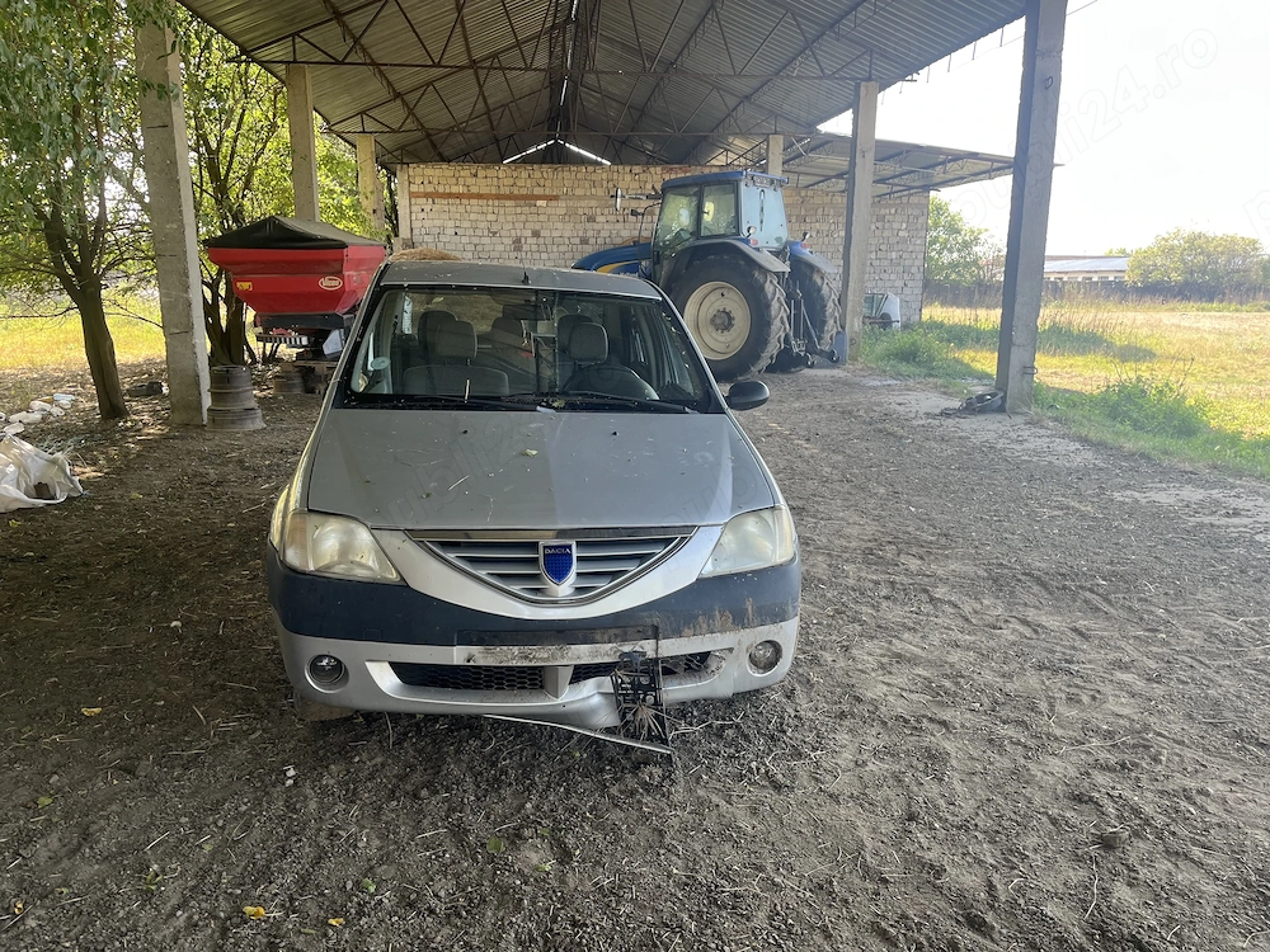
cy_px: 476
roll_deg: +0.3
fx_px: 954
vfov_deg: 53.1
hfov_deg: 67.3
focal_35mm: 26
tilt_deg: -11.9
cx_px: 635
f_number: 1.6
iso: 40
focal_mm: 5.1
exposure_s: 1/176
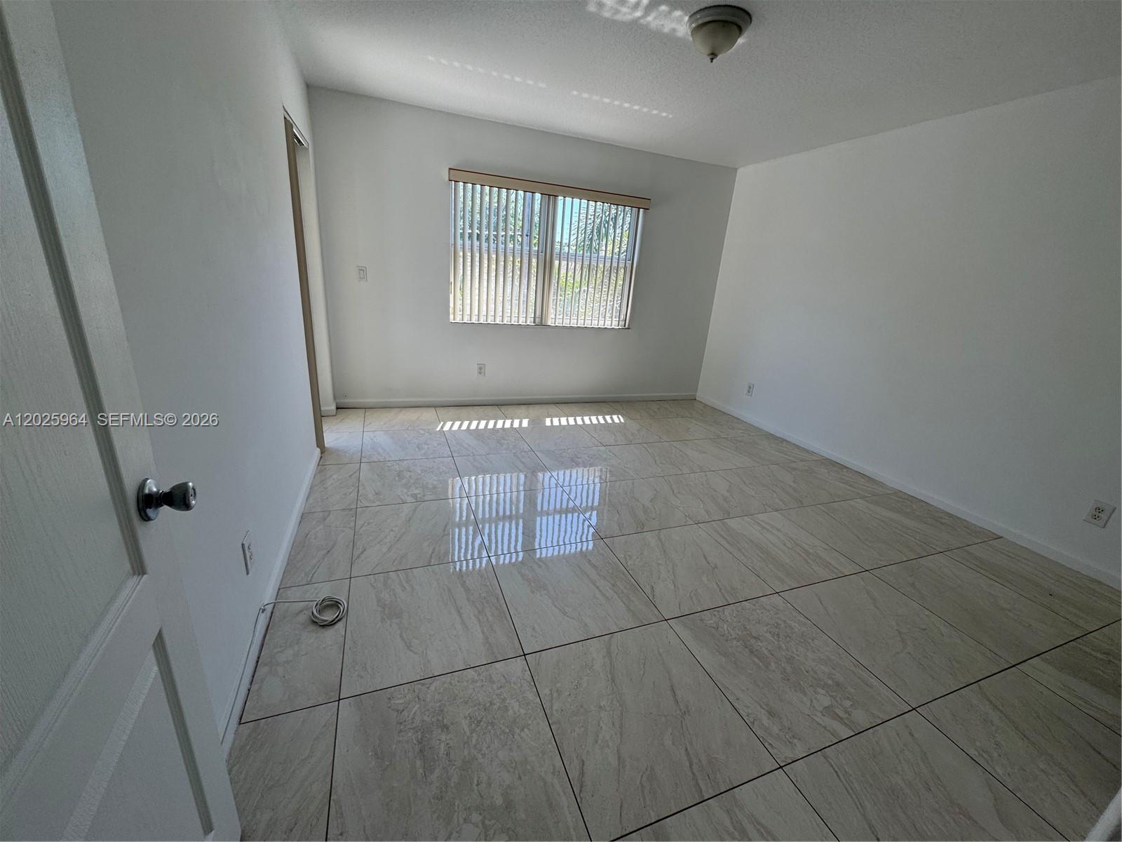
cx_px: 561
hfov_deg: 102.1
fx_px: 454
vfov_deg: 85.7
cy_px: 421
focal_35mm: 14
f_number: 2.2
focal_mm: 2.22
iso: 40
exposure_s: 1/153
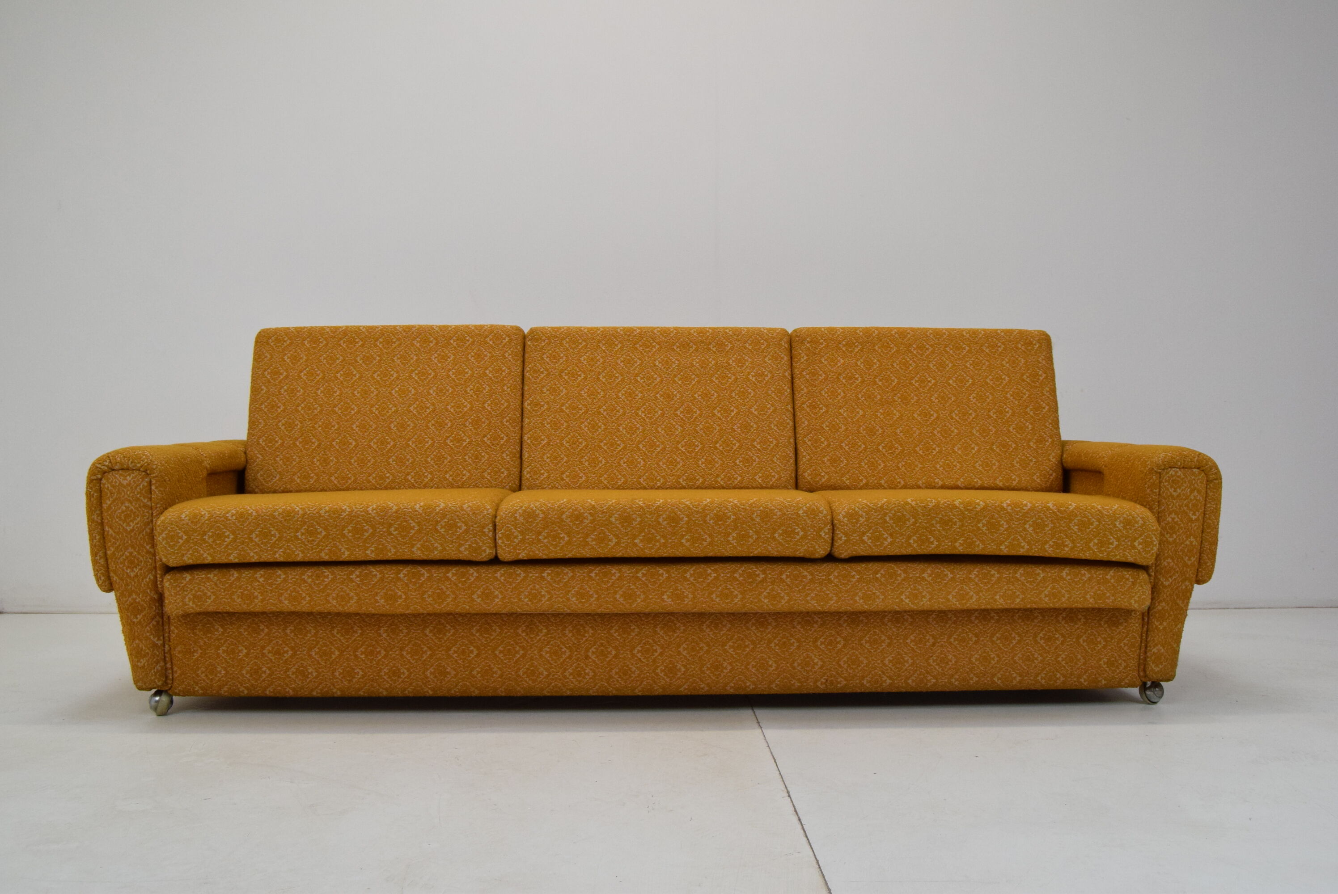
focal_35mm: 30
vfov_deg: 43.7
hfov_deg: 61.9
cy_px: 447
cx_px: 669
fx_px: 1116
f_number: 8
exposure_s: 1/250
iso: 1600
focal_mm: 20
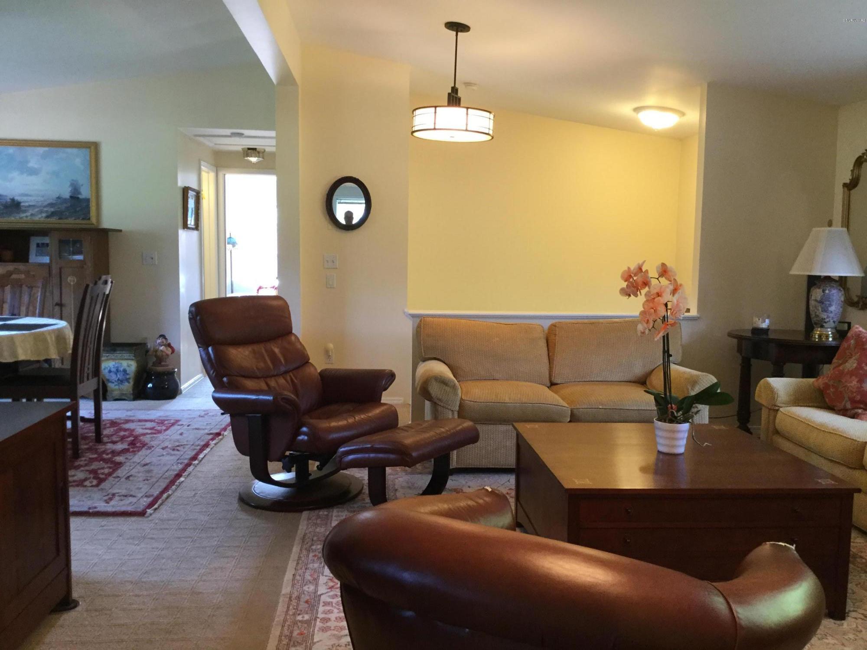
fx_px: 776
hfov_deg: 58.4
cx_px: 434
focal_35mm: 31
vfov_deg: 45.4
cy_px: 325
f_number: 2.4
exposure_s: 1/30
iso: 100
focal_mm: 3.3
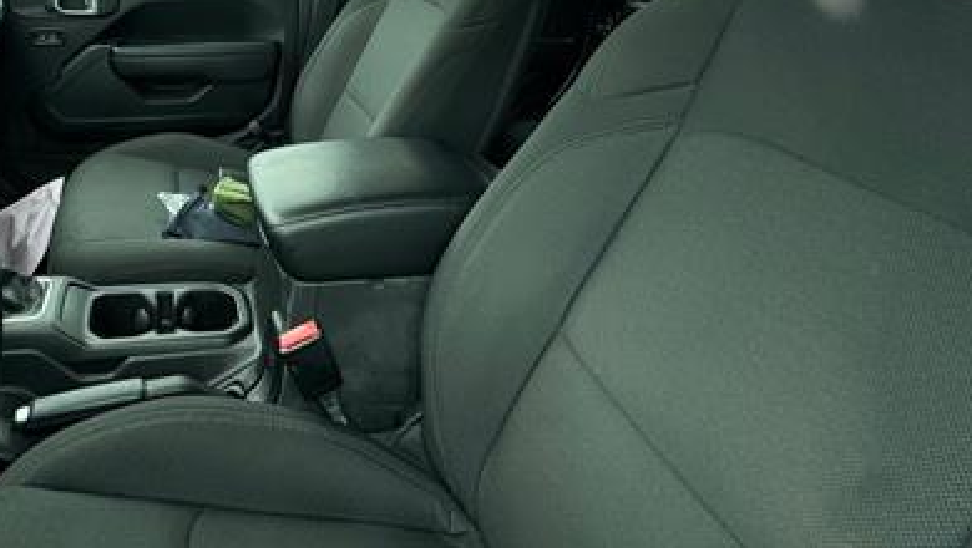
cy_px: -27
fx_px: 645
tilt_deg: -6.8
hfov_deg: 69.9
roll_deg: -2.1
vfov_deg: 39.3
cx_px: 264
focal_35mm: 25
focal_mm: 2.22
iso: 125
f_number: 2.2
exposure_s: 1/99
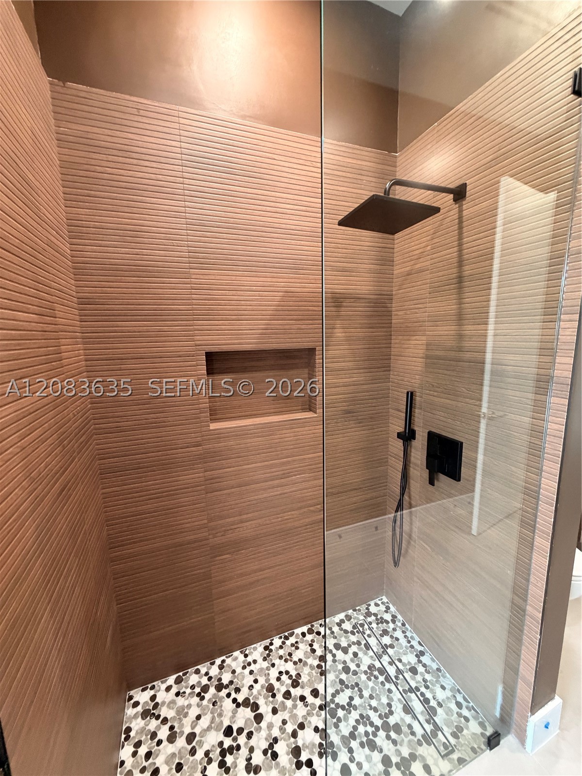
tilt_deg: -8.8
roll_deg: +0.9
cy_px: 388
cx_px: 291
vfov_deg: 102.1
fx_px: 314
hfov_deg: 85.7
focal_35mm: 14
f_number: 2.2
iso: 500
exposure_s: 1/60
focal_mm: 2.22
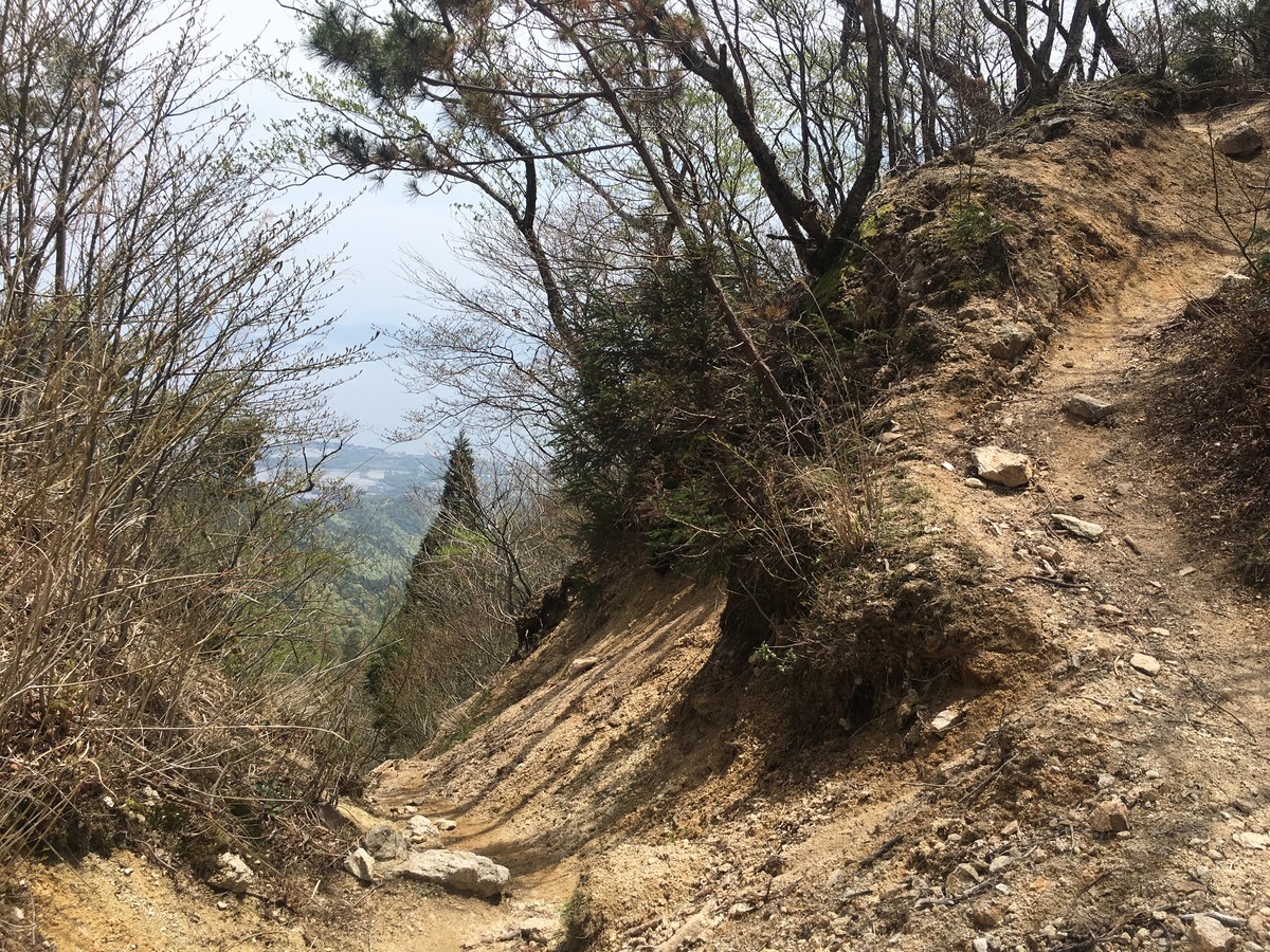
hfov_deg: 61.7
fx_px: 1064
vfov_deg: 48.2
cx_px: 635
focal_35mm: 29
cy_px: 476
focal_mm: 4.15
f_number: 2.2
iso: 25
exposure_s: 1/1425
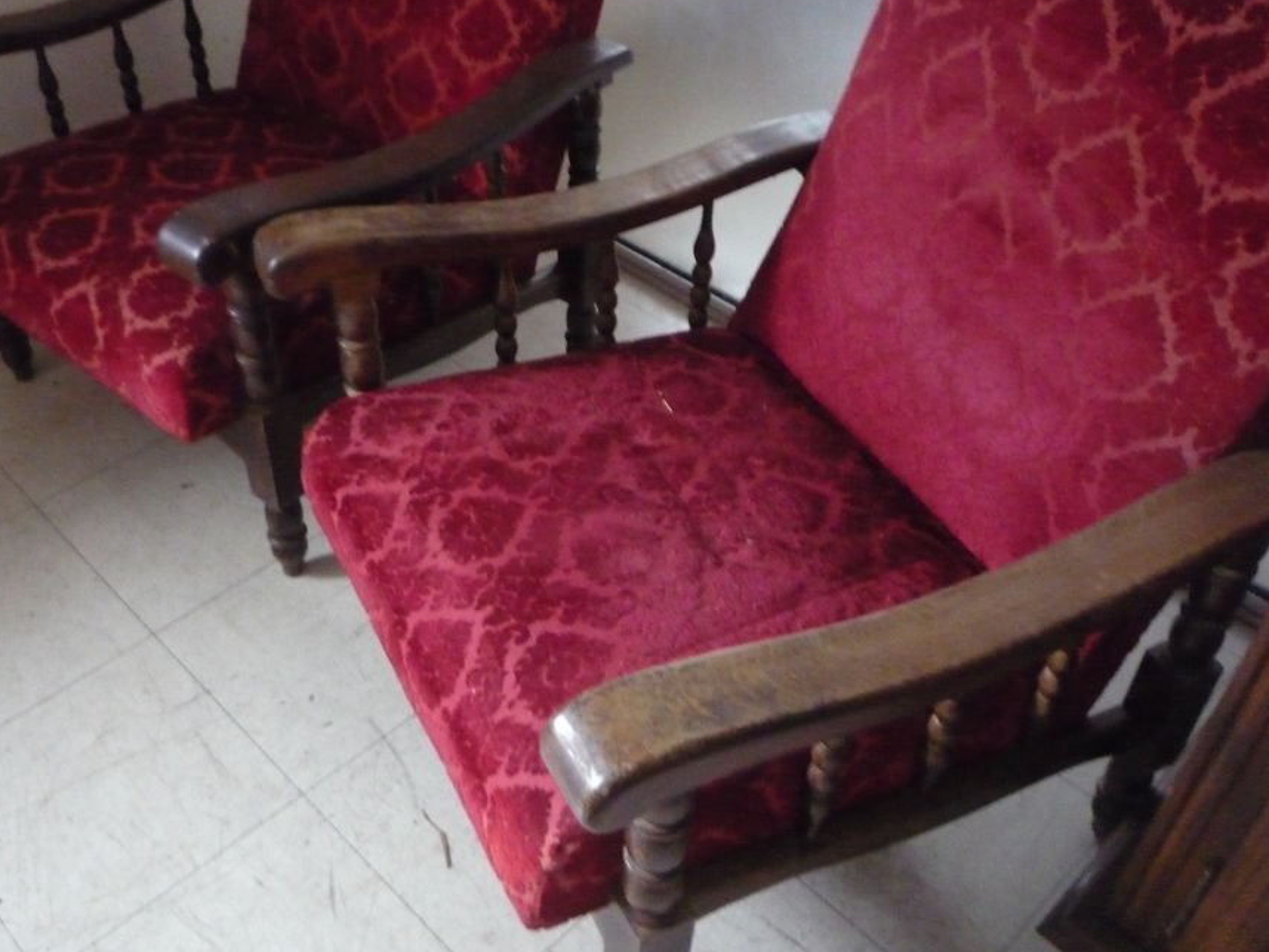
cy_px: 431
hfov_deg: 52.4
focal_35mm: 35
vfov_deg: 40.7
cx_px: 540
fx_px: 1283
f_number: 3.3
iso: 800
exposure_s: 1/13
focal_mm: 5.2
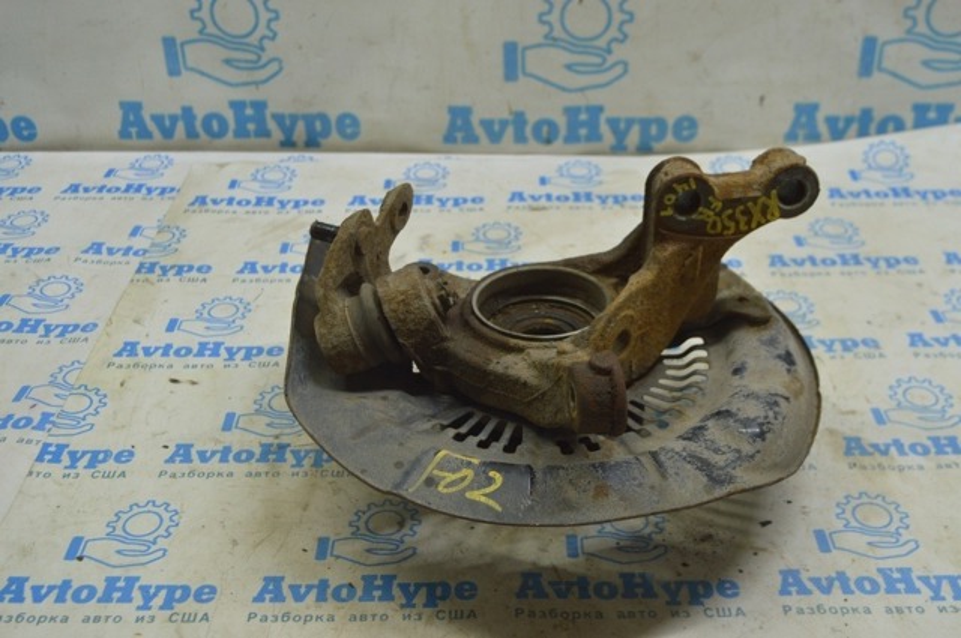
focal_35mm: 44
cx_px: 480
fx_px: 1160
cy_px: 319
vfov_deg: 30.8
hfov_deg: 45.0
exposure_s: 1/40
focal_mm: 29
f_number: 5.6
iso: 400
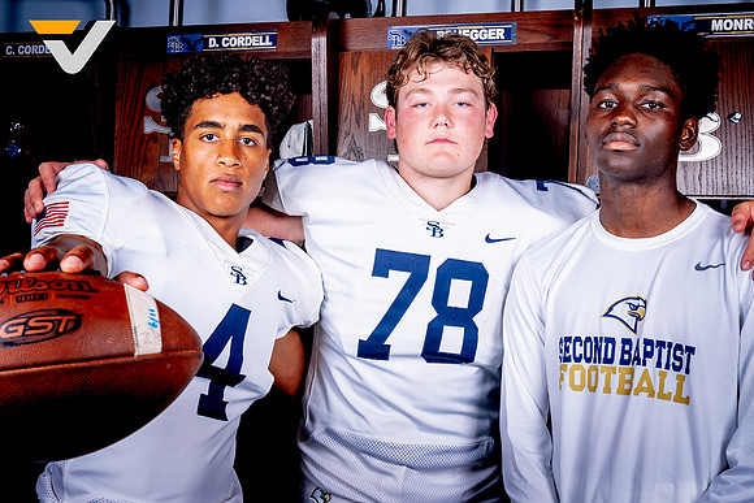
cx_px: 331
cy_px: 299
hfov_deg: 44.7
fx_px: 915
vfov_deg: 30.7
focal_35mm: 44
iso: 100
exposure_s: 1/125
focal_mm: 29
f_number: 8
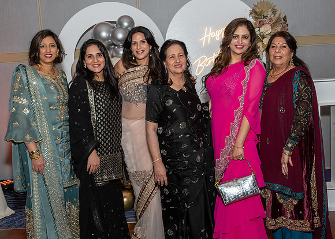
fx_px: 423
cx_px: 169
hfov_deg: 43.2
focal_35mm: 44
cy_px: 116
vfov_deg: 31.6
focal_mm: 26
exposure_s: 1/250
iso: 640
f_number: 8
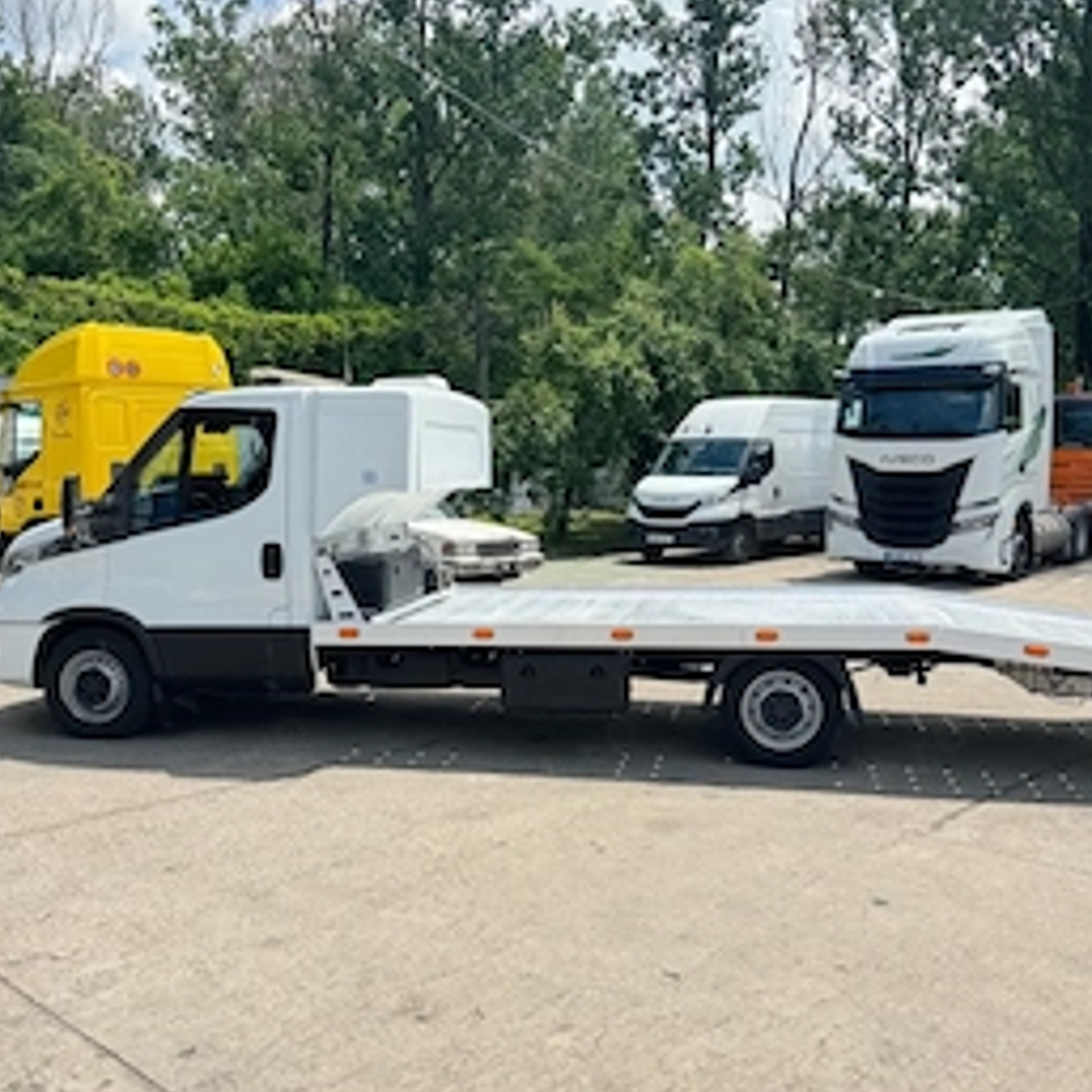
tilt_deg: -4.2
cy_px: 535
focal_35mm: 33
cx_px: 586
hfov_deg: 49.7
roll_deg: -0.5
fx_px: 1178
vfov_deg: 49.7
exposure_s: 1/2506
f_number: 1.78
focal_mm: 6.76
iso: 80
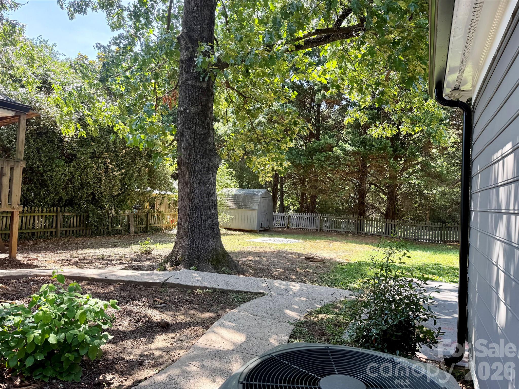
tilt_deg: -0.8
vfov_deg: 56.8
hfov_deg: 71.6
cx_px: 260
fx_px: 360
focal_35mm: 24
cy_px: 194
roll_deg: -2.3
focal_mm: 6.76
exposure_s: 1/282
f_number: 1.78
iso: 80
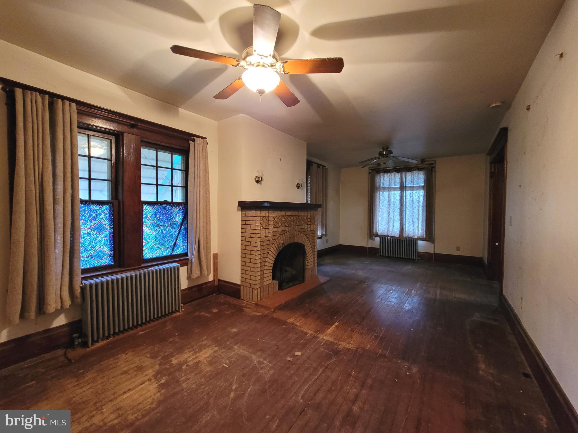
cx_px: 289
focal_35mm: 13
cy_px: 216
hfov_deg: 106.2
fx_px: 217
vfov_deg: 89.9
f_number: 2.2
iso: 640
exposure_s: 1/30
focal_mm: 2.2
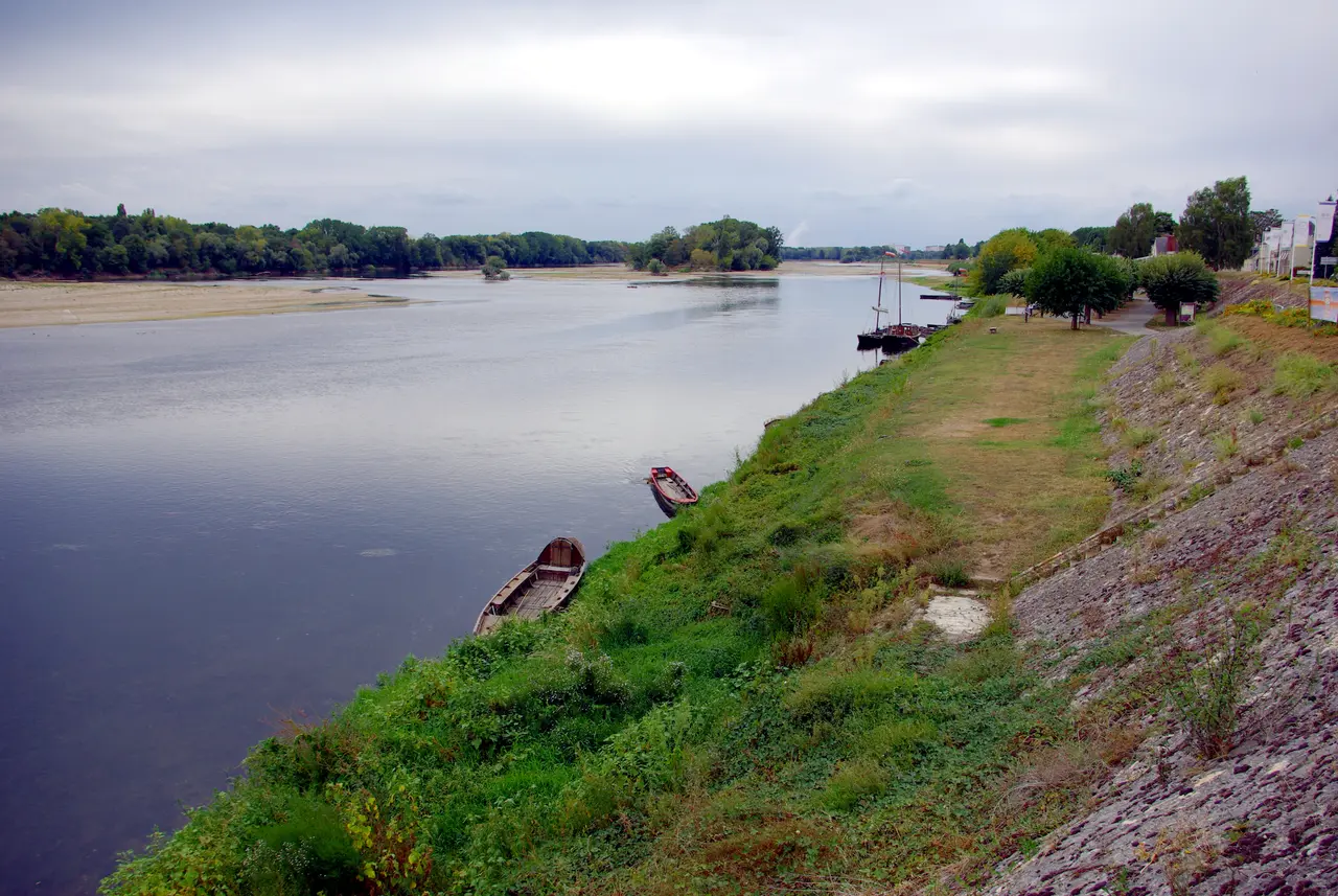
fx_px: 1116
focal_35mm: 30
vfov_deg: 43.7
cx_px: 669
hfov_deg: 61.9
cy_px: 448
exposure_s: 1/250
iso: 100
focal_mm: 20
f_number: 8
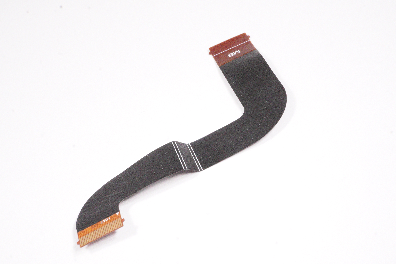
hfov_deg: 27.0
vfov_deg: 18.1
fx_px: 824
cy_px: 132
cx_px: 198
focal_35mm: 75
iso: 12800
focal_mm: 50
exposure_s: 1/320
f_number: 22
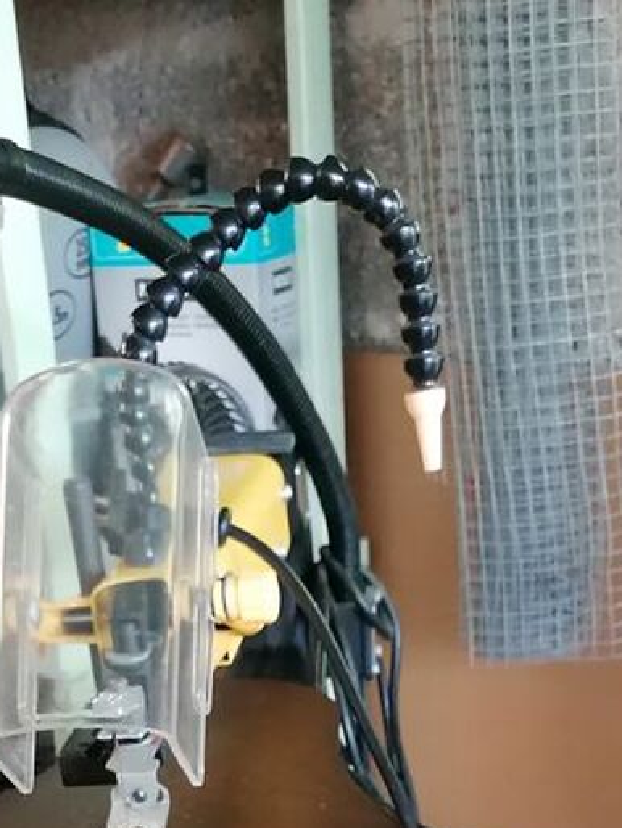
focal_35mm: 70
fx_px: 1676
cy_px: 1072
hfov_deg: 21.0
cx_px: 329
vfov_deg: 24.3
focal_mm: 4.75
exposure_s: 1/25
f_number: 1.8
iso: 400
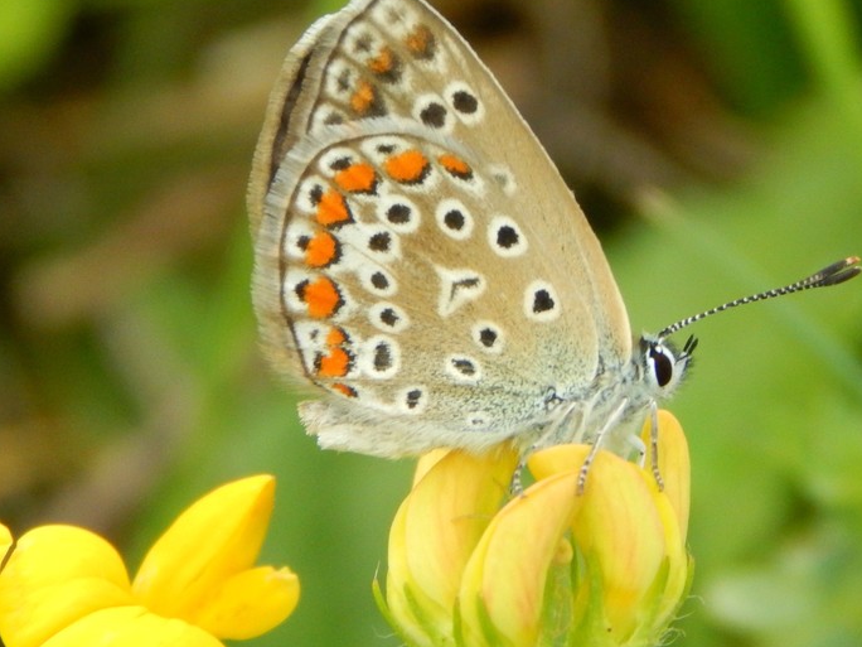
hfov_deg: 8.7
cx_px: 516
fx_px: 5653
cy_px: 264
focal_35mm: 227
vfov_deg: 6.5
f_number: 5.3
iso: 400
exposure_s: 1/250
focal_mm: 32.8
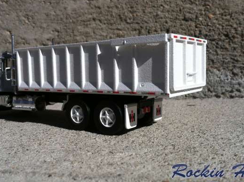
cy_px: 93
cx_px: 109
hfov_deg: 43.9
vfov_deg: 33.5
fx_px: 303
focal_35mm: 43
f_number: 2.8
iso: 80
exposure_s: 1/3000
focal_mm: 3.85
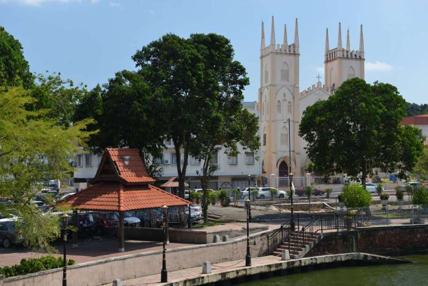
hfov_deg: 39.6
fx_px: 595
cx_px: 214
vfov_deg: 27.0
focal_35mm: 50
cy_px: 143
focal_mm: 50
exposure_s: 1/160
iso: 100
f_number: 6.3
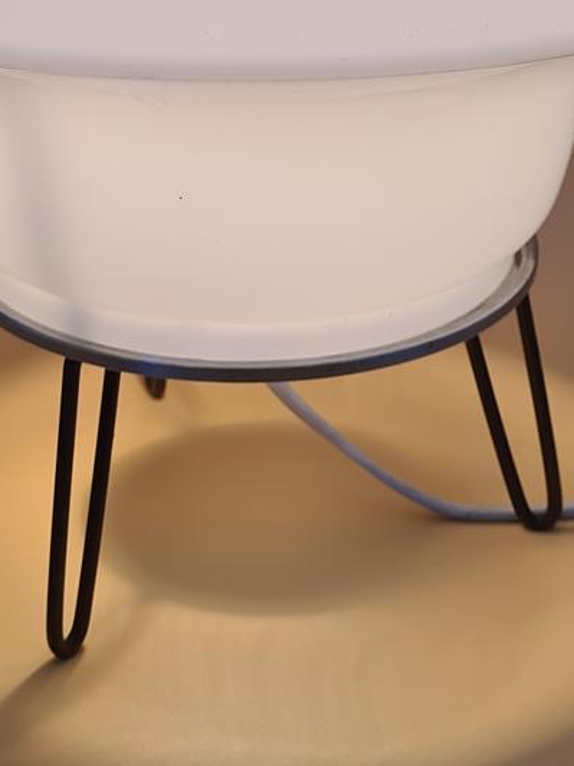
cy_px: 6
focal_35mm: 75
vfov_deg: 24.8
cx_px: 211
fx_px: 1658
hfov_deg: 19.6
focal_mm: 5.4
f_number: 1.8
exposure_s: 1/101
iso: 50
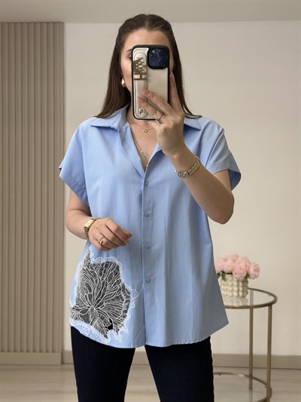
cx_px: 150
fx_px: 556
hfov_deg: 30.3
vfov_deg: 39.6
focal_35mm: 48
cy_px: 201
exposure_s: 1/411
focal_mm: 6.86
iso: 80
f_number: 1.78
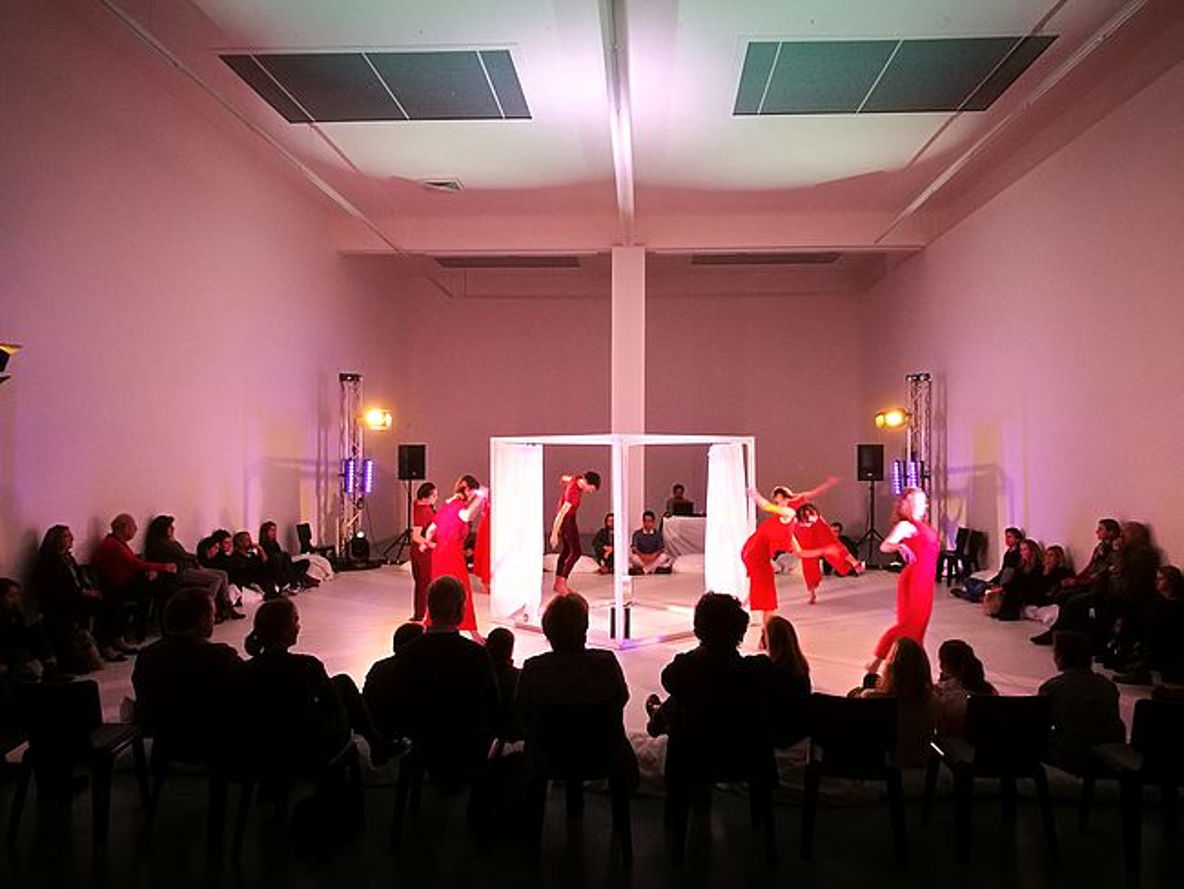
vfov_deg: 51.4
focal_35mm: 27
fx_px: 924
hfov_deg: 65.3
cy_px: 444
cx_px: 592
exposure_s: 1/30
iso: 400
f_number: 2.2
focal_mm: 4.5
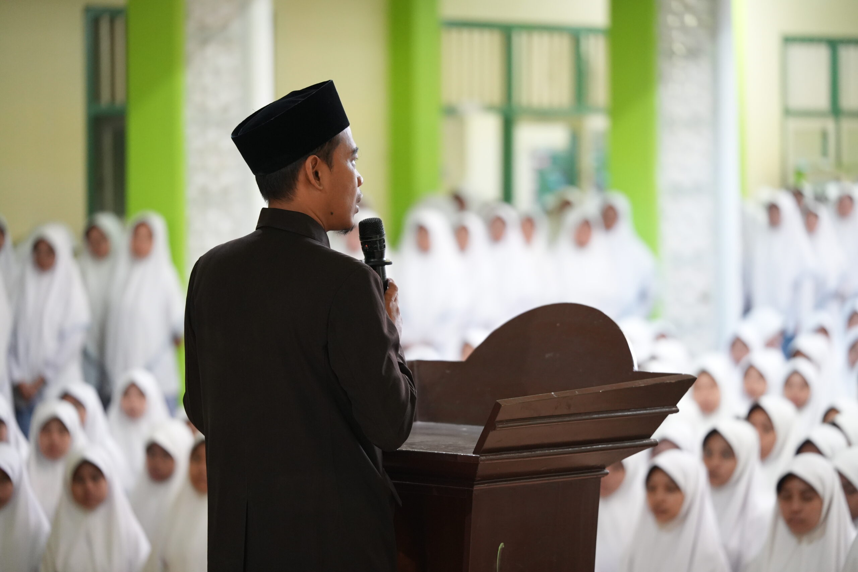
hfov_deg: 16.7
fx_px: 2931
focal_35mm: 123
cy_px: 286
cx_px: 429
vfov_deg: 11.1
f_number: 2.8
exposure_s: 1/100
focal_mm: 123
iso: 3200
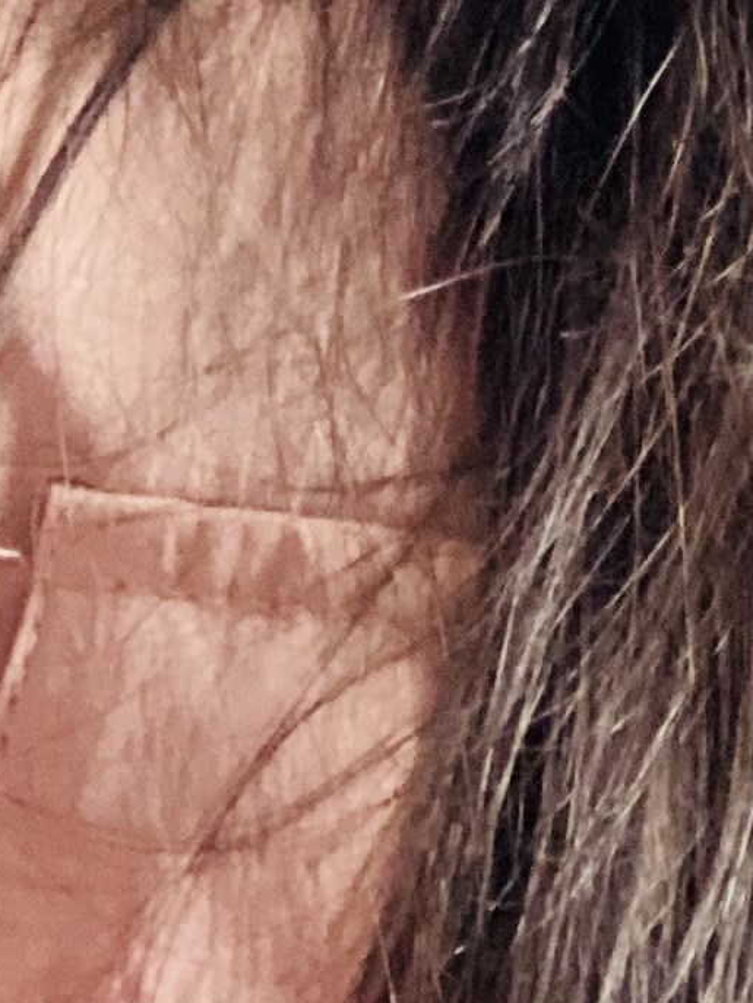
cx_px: 1616
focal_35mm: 135
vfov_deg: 12.2
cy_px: -1240
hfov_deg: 10.0
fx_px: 3913
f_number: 2.2
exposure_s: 1/47
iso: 400
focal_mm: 2.71
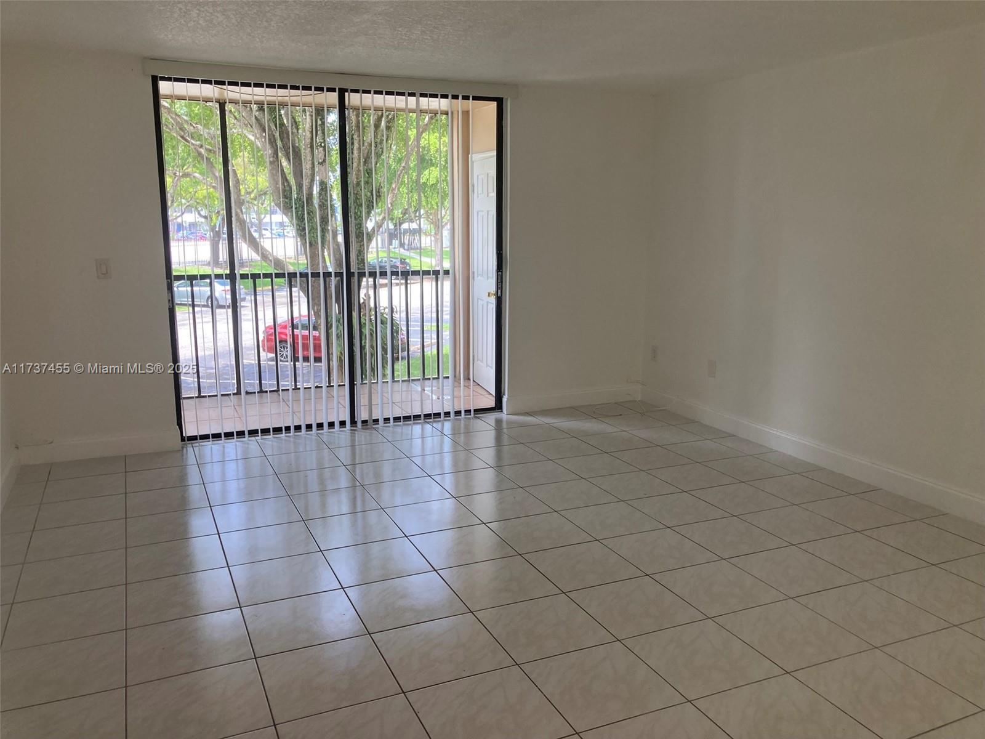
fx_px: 797
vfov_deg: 49.7
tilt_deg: -10.0
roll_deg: +0.2
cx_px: 492
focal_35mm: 28
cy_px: 370
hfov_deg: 63.4
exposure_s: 1/60
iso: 50
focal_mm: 3.99
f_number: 1.8
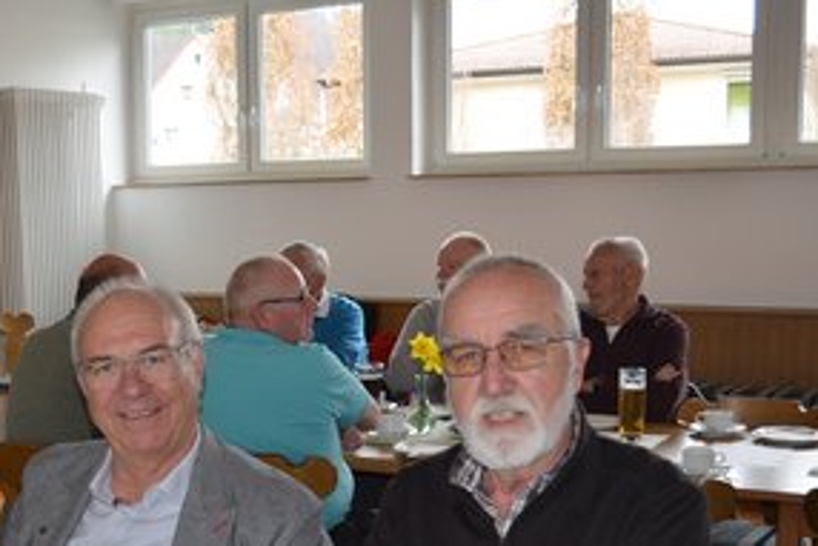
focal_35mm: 58
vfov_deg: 23.1
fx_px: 1318
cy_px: 427
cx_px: 266
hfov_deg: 34.1
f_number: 4
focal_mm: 24
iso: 400
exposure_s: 1/80
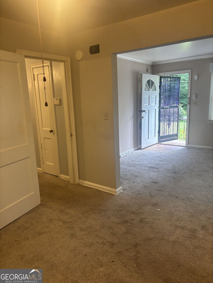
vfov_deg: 67.3
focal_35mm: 26
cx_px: 106
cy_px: 142
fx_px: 213
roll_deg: +1.4
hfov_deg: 53.1
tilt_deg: -9.7
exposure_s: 1/60
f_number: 1.6
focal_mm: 5.96
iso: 100
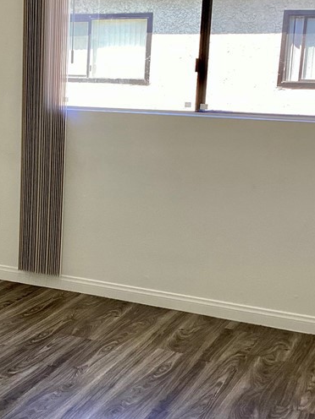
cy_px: 225
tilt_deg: -12.7
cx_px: 23
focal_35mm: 64
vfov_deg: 30.3
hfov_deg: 22.3
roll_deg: -2.2
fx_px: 777
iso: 64
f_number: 2.4
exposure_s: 1/120
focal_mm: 3.3
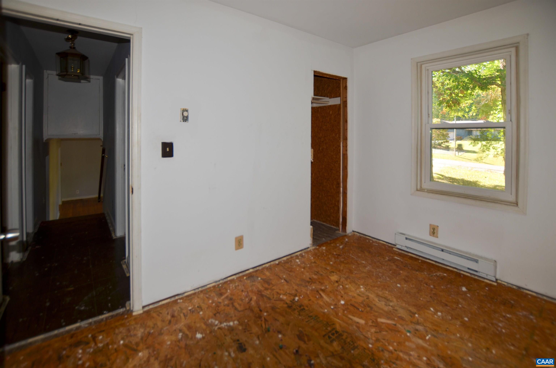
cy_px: 184
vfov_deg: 77.1
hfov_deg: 100.5
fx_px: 231
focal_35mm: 15
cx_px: 278
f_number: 3.5
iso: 100
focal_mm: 10
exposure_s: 1/60
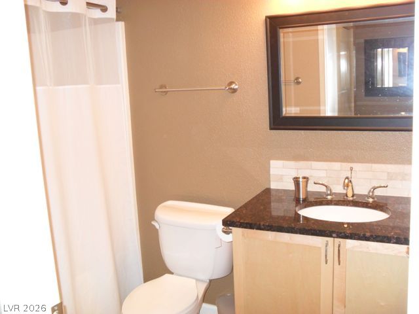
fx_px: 424
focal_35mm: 35
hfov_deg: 52.6
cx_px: 210
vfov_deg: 40.7
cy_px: 157
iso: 200
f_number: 3
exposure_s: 1/45
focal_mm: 6.3
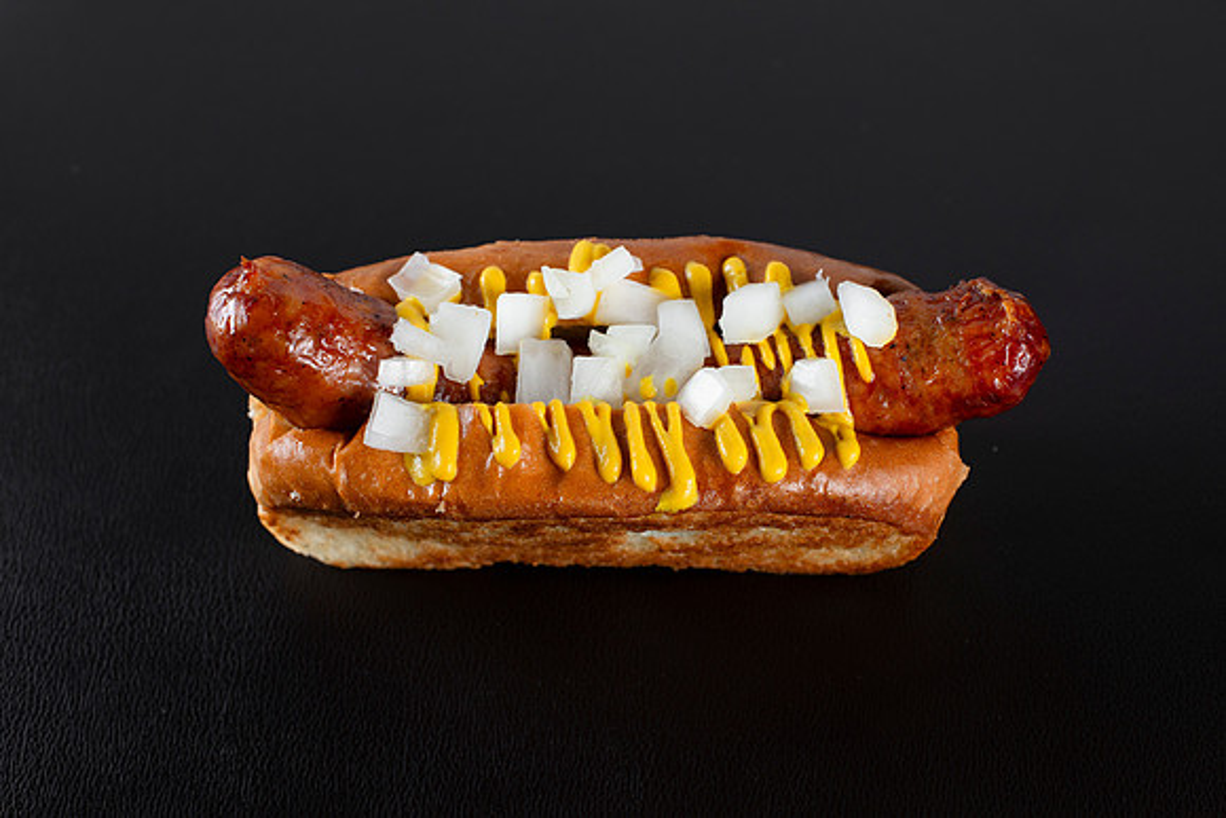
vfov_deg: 25.5
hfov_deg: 37.5
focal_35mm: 53
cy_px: 422
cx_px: 635
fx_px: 1806
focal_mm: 50
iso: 200
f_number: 6.3
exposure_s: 1/100
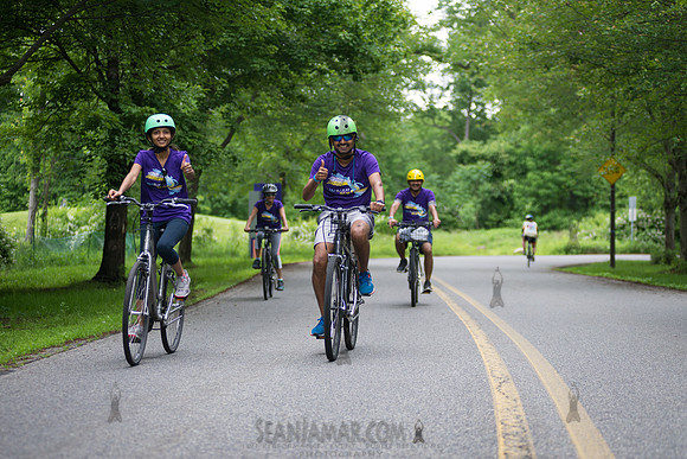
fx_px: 1527
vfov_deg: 17.1
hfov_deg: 25.4
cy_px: 230
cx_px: 344
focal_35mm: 80
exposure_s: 1/800
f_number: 2.8
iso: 400
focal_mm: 80
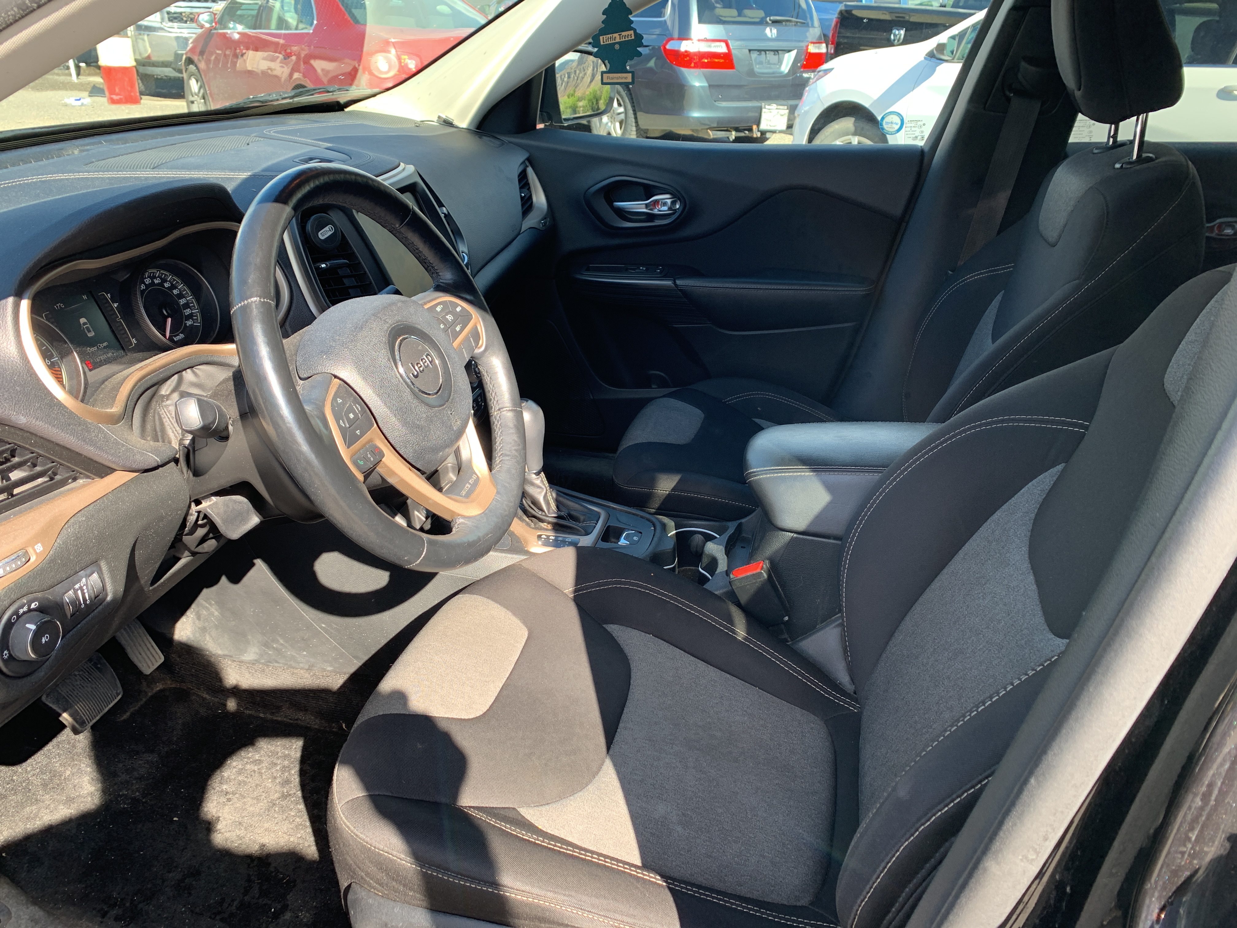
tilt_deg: -26.7
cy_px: 464
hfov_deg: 67.3
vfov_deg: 53.1
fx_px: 929
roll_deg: +0.3
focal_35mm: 26
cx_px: 618
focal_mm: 4.25
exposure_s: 1/122
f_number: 1.8
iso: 25
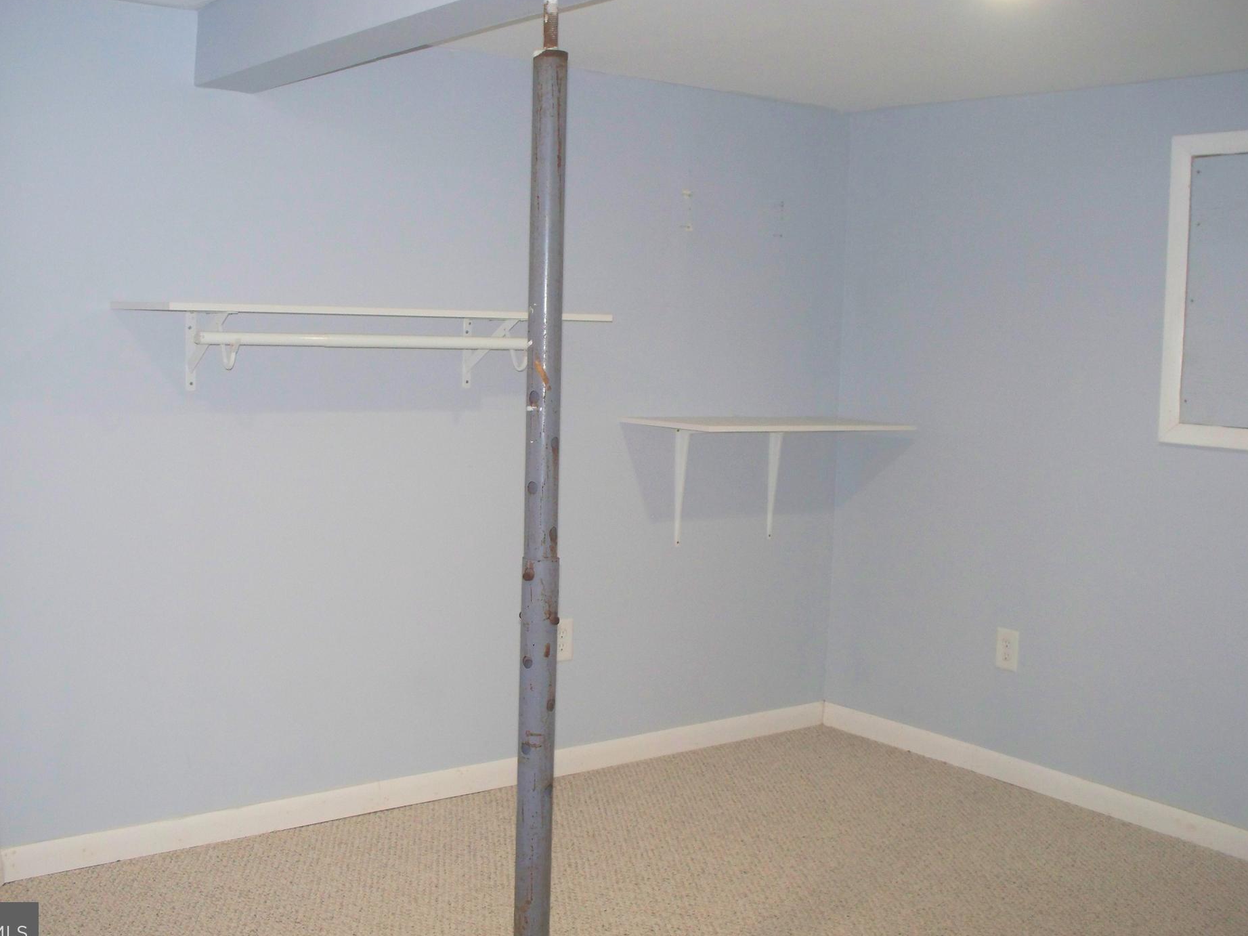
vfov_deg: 35.9
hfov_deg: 46.7
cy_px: 438
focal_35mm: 40
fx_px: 1442
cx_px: 563
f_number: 2.8
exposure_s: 1/30
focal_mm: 7.54
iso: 200
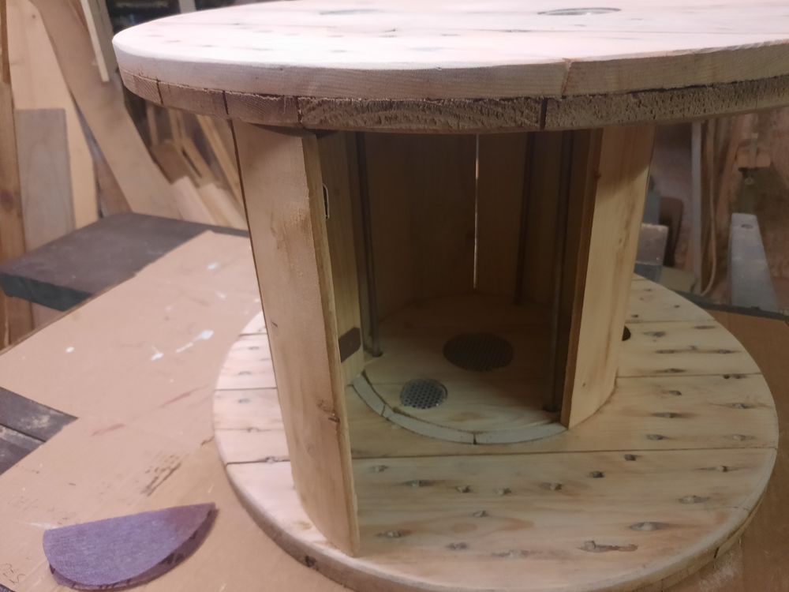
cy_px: 296
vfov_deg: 54.9
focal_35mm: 25
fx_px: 570
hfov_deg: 69.4
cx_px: 394
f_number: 2
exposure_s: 1/25
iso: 500
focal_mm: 4.6
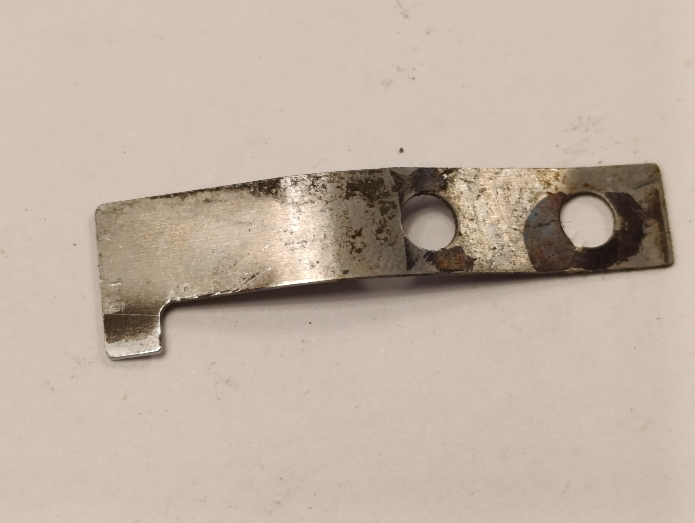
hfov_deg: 21.3
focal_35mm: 92
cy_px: 262
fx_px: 1850
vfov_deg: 16.1
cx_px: 348
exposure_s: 1/100
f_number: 1.6
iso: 640
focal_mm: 6.14
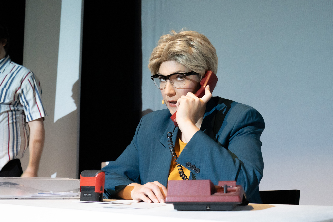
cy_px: 111
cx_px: 166
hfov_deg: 41.1
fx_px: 444
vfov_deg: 28.1
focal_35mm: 48
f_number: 4
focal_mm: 32
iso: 3200
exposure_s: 1/60
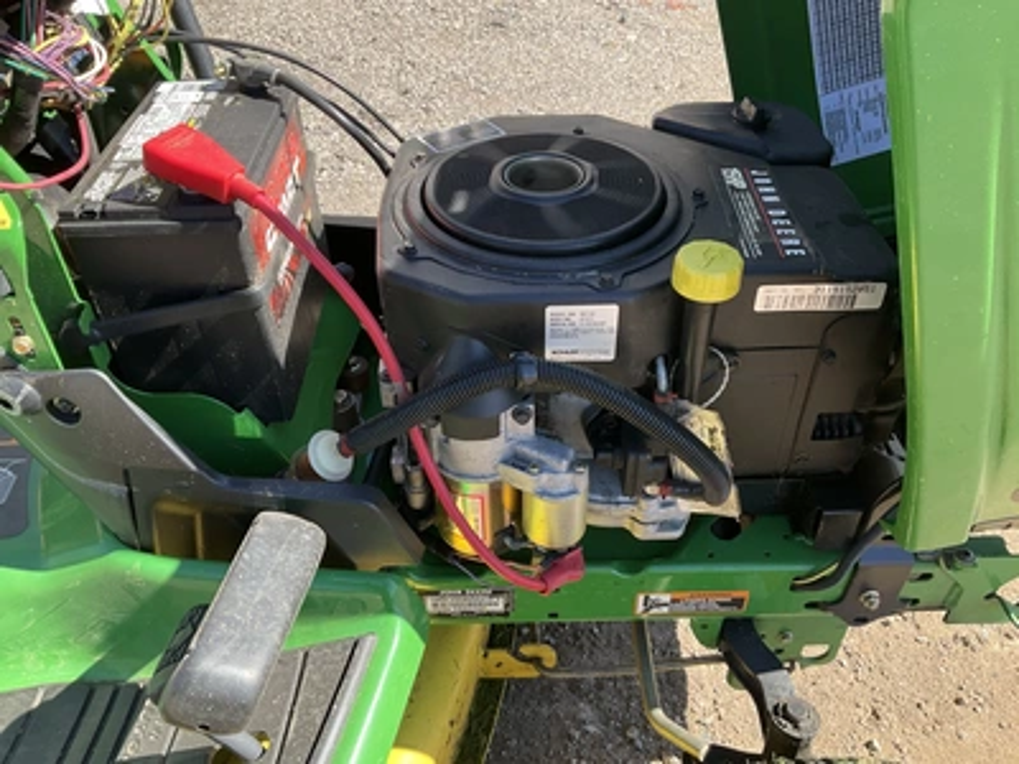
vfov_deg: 48.2
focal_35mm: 29
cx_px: 510
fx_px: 854
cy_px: 382
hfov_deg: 61.7
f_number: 1.8
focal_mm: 3
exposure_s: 1/322
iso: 25
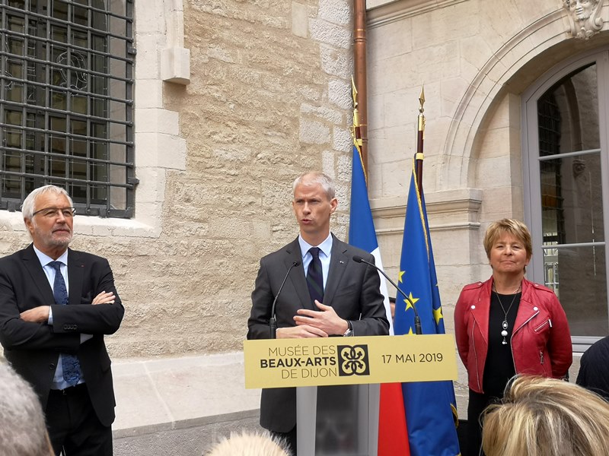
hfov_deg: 42.9
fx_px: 774
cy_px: 228
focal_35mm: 44
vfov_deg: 32.9
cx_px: 304
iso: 50
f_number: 1.8
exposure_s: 1/655
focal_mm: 3.95
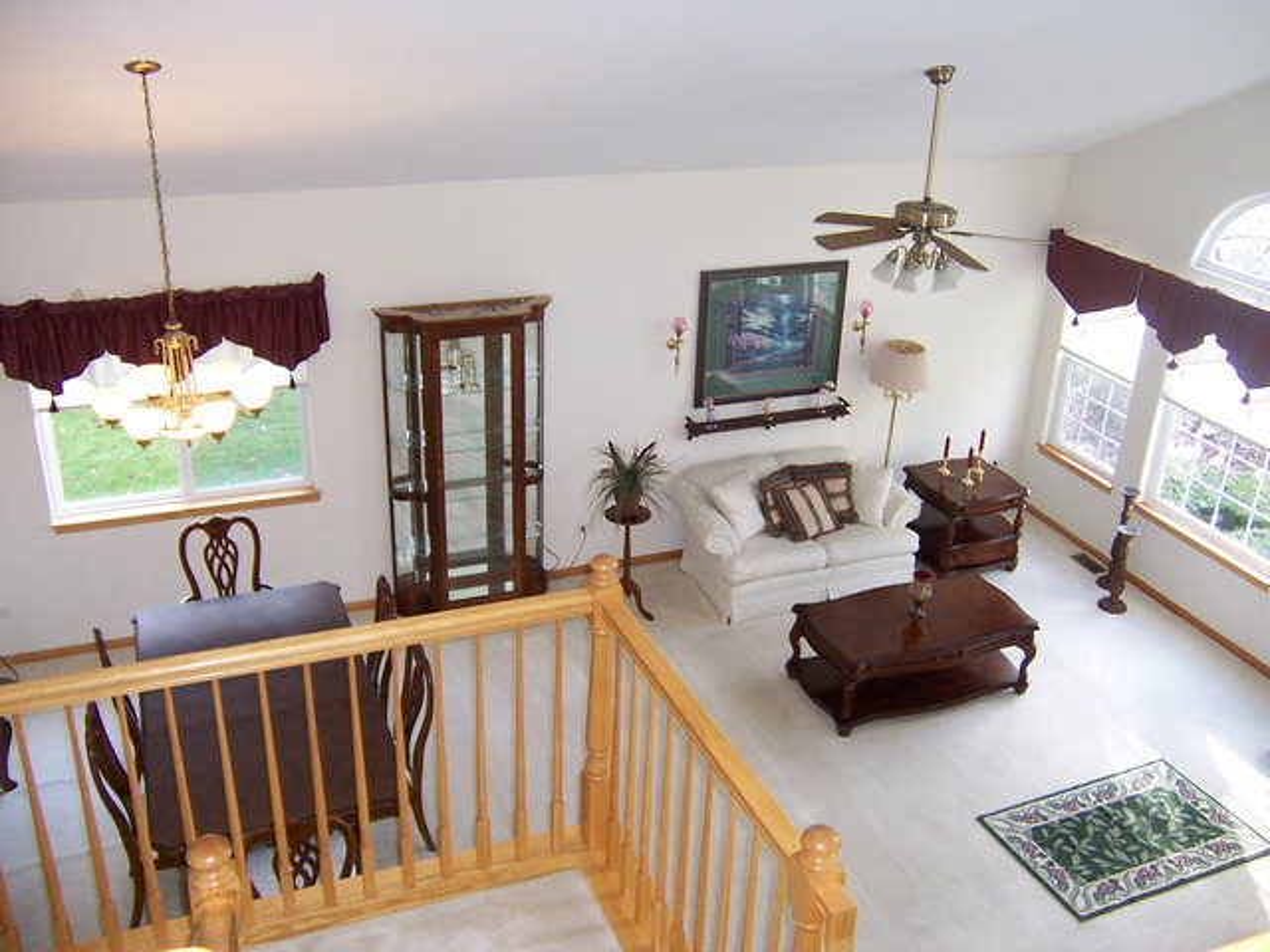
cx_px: 635
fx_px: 1211
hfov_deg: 55.4
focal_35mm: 33
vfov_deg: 42.9
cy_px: 476
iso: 140
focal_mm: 5.5
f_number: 2.8
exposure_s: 1/60
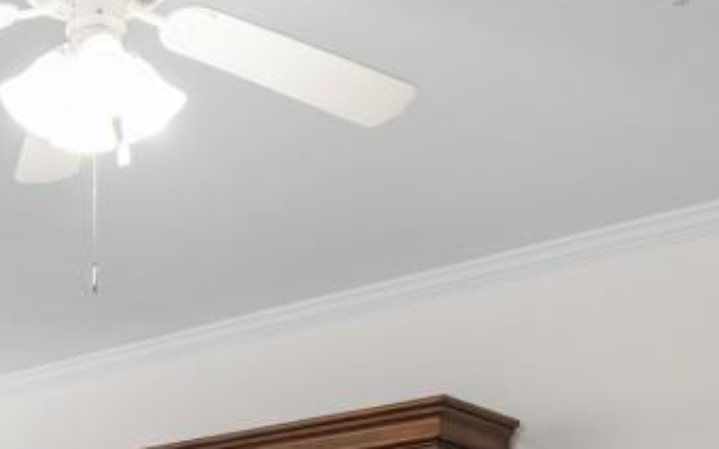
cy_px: 746
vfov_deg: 15.8
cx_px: -87
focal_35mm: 73
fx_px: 1431
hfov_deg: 25.9
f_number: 4.5
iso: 100
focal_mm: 10
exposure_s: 1/3
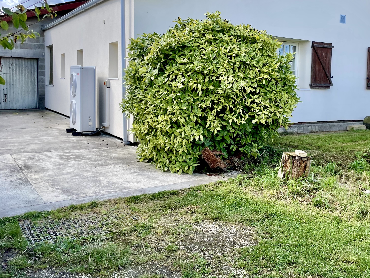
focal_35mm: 36
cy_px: 109
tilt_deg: -3.0
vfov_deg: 39.5
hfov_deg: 50.2
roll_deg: -1.1
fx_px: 385
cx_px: 254
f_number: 1.6
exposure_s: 1/1103
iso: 32
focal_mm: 4.2
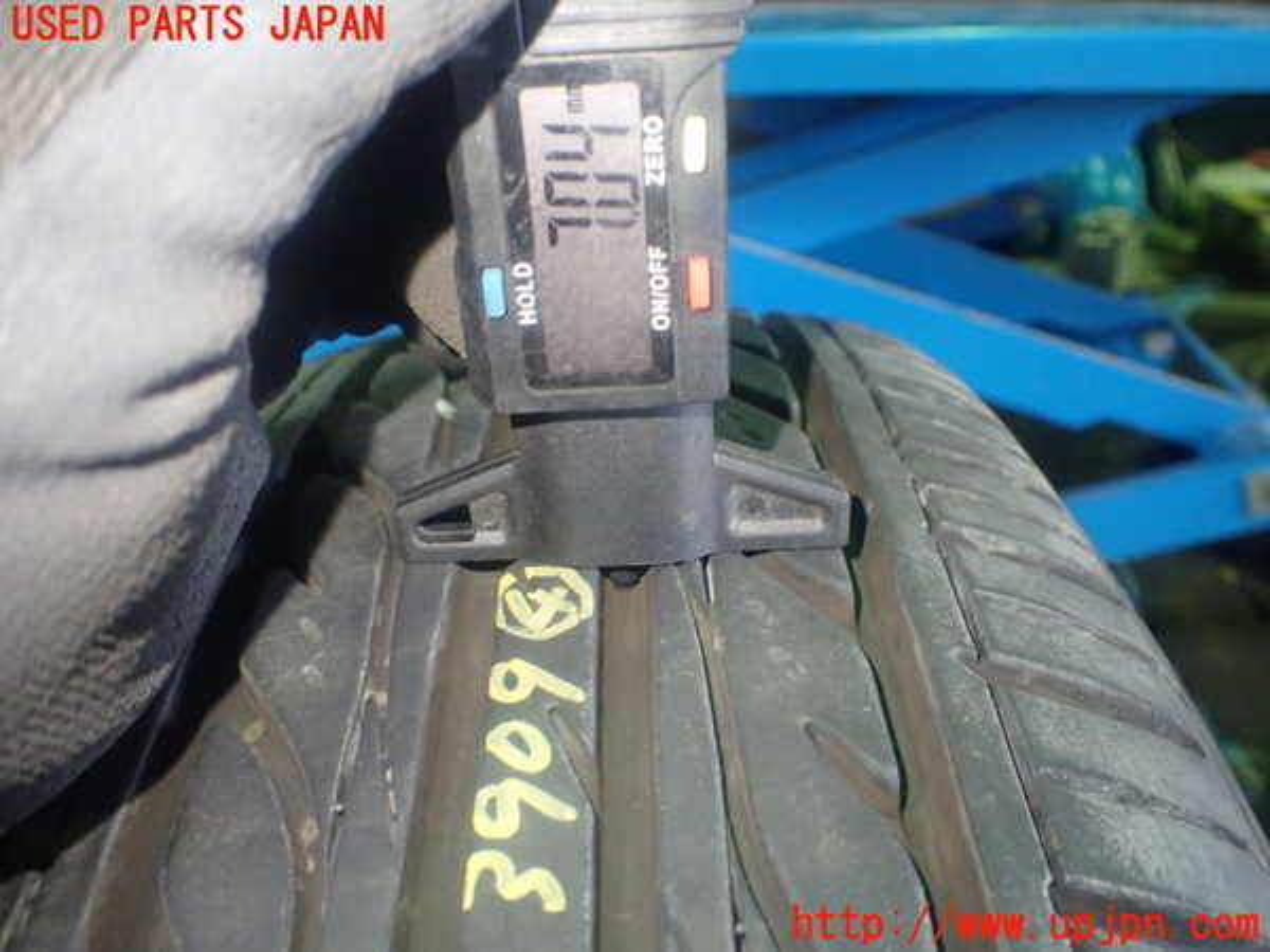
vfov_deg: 49.7
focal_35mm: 28
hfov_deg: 63.4
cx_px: 635
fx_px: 1027
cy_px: 476
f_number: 2.2
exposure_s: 1/30
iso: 640
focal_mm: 5.05
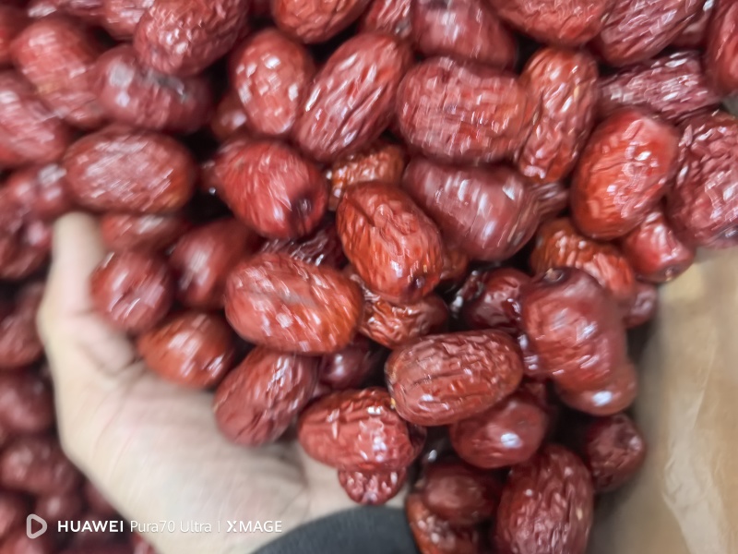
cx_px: 369
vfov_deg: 51.4
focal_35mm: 27
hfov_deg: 65.3
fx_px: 576
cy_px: 277
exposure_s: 1/33.3
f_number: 2
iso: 640
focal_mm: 8.5
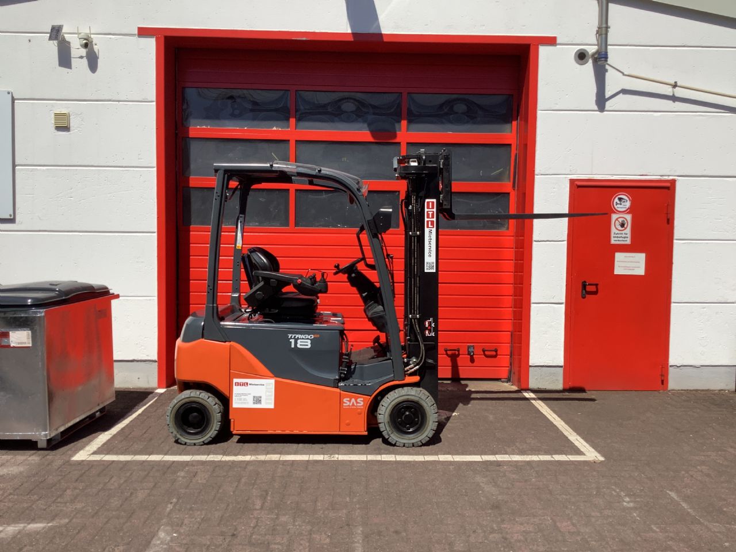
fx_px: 659
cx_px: 368
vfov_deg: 45.4
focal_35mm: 31
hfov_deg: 58.4
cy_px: 276
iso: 25
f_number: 2.4
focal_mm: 3.3
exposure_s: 1/1664
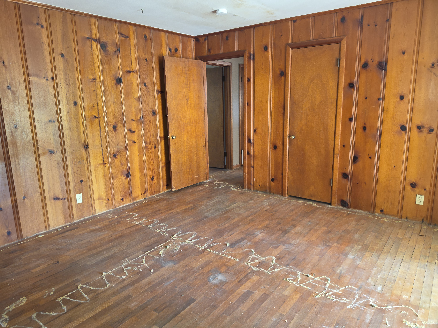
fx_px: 291
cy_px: 164
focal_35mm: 23
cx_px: 219
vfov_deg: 58.9
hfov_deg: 73.9
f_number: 1.4
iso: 100
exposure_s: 1/12
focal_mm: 6.5
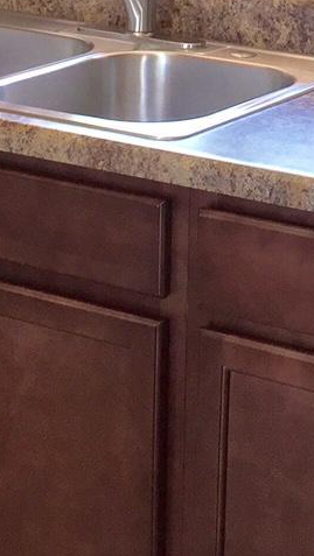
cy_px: -124
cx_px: 328
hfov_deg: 11.1
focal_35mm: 108
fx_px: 1595
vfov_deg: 18.7
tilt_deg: -5.1
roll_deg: -2.4
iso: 50
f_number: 2.2
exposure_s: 1/30
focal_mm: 4.15
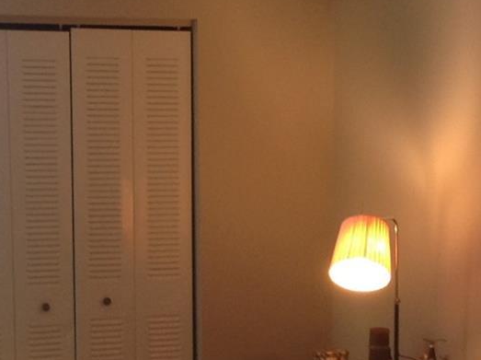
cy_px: 331
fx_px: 1485
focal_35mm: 107
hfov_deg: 18.4
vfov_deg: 13.7
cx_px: 173
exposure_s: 1/15
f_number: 2.4
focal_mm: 4.28
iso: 100
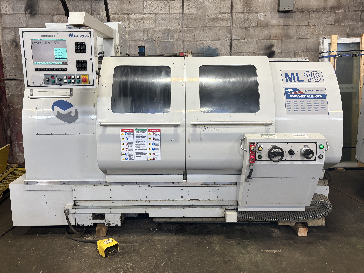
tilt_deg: -11.0
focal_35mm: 30
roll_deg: +0.6
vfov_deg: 46.8
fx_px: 315
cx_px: 176
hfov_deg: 59.9
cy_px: 125
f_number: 1.6
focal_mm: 5.96
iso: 160
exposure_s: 1/60
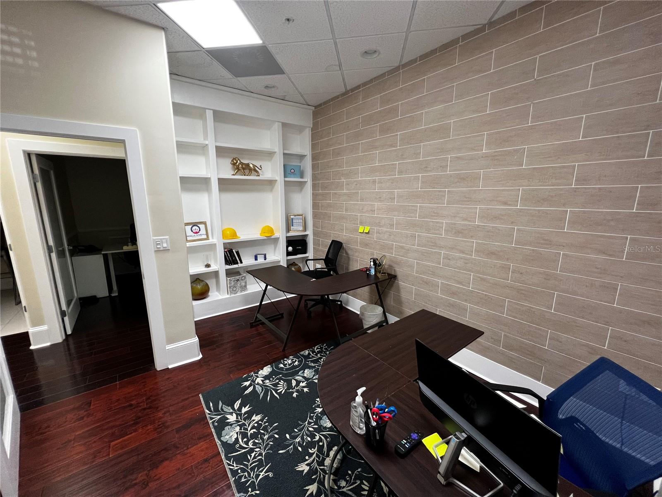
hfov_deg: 106.2
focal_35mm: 13
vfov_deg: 89.9
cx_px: 331
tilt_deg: -11.4
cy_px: 248
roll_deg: -0.1
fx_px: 249
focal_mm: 1.57
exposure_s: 1/60
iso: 200
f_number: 1.8
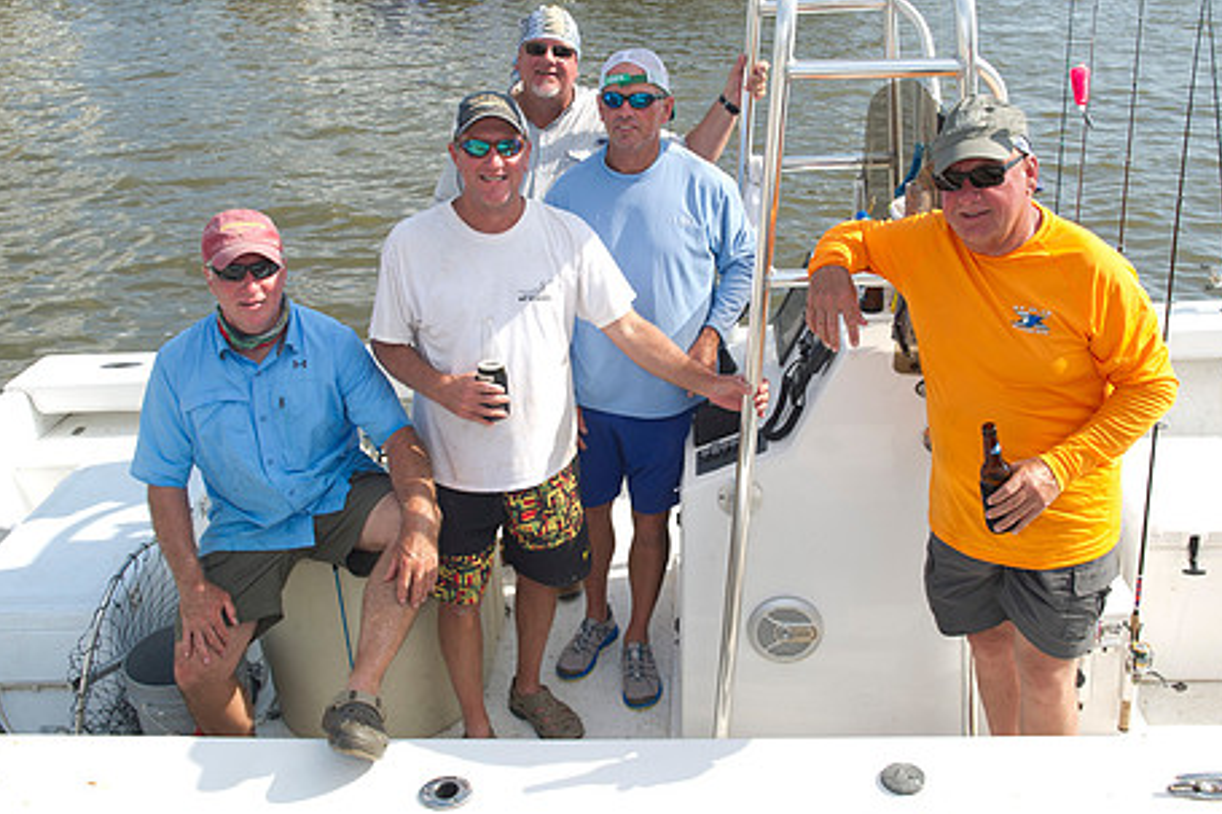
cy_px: 363
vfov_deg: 35.9
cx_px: 661
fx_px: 1255
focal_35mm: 37
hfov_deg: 51.8
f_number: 8
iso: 125
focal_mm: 29
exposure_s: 1/250
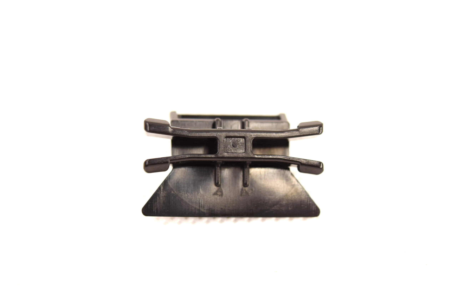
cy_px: 152
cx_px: 228
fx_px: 915
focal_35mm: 72
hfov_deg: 28.1
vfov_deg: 19.0
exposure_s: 1/160
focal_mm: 48
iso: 400
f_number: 6.3
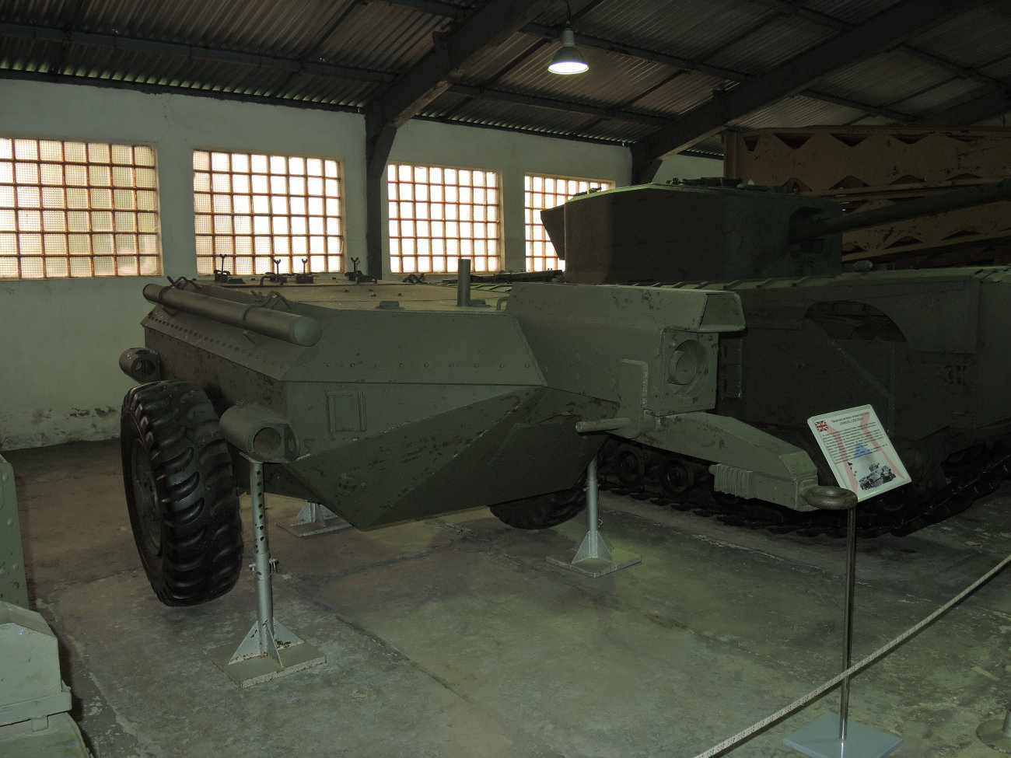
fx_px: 818
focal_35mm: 28
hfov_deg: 63.4
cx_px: 506
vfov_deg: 49.7
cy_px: 379
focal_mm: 6
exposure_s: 1/30
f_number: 3.2
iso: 200
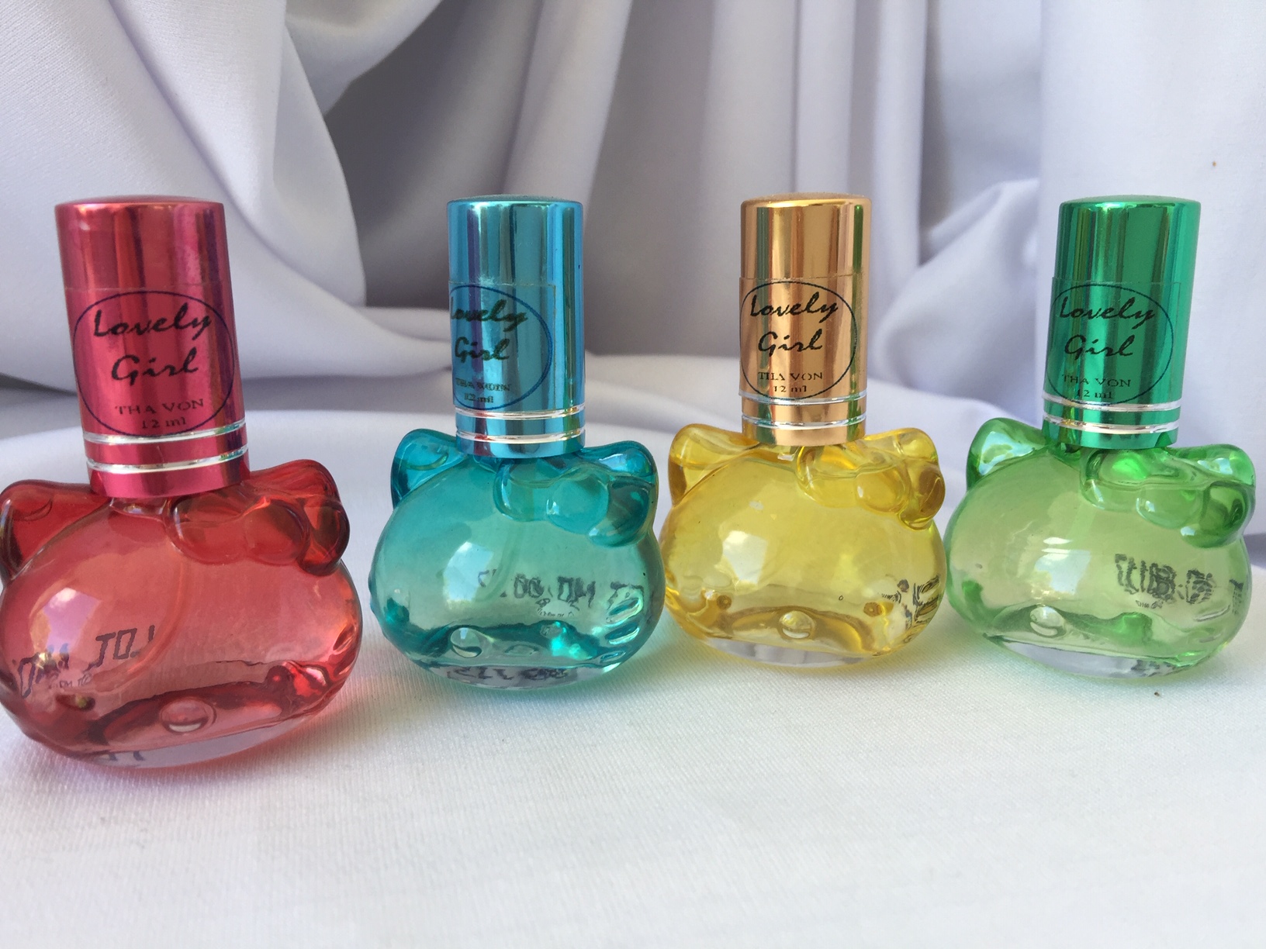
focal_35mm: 29
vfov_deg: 48.2
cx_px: 633
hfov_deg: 61.7
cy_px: 474
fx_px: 1061
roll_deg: -1.1
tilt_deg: -14.1
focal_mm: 4.15
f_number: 2.2
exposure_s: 1/50
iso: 32
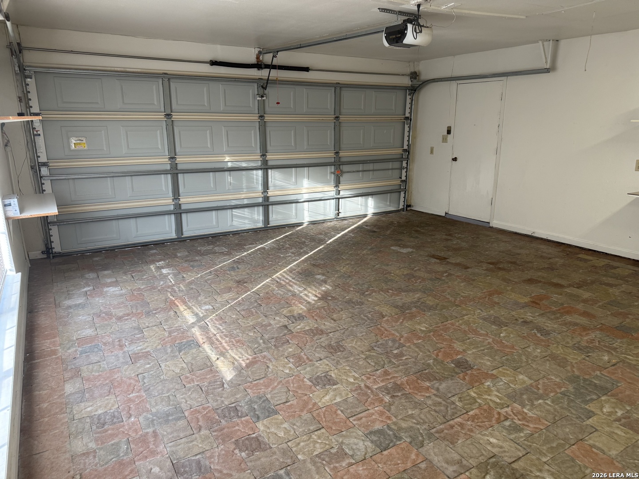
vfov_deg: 56.8
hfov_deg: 71.6
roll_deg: -0.2
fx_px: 443
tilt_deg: -12.8
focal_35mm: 24
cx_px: 320
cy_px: 240
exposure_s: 1/60
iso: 125
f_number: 1.78
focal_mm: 6.76
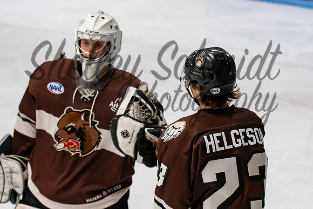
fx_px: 1147
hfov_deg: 15.5
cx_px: 197
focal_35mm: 132
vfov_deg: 10.4
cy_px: 125
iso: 2500
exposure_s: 1/800
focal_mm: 70
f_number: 3.2
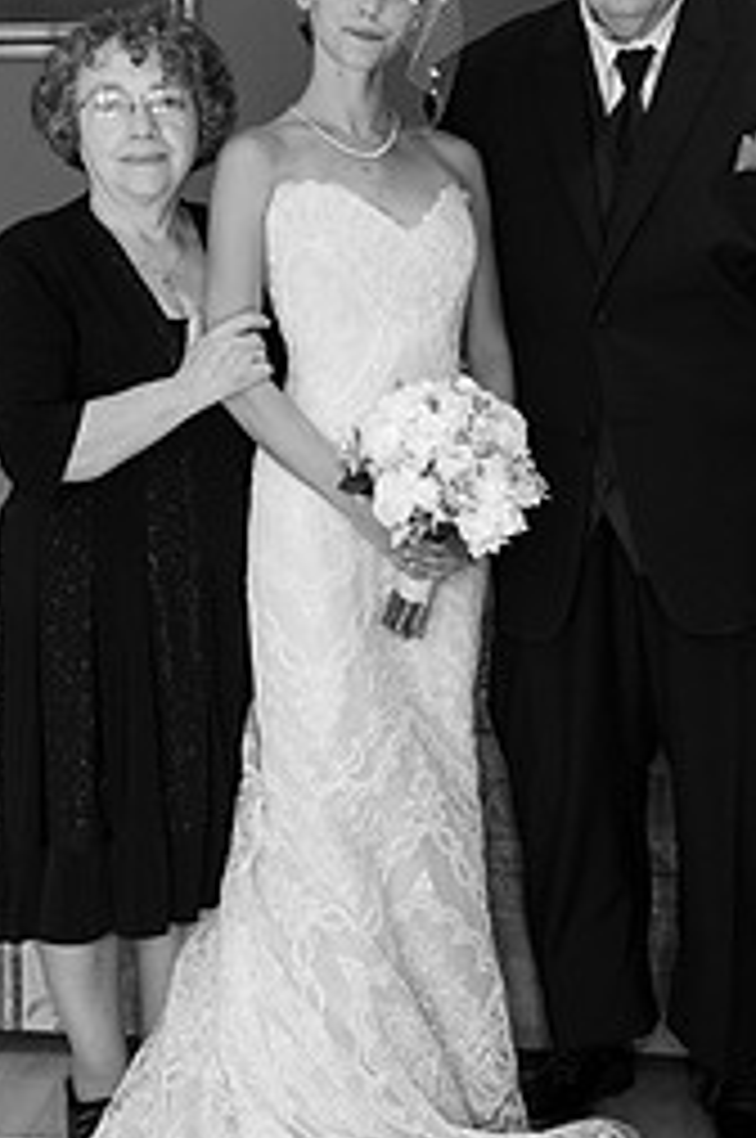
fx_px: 2021
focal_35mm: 64
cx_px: 353
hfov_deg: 21.2
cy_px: 549
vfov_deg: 31.5
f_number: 5.6
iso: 2200
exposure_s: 1/80
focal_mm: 36
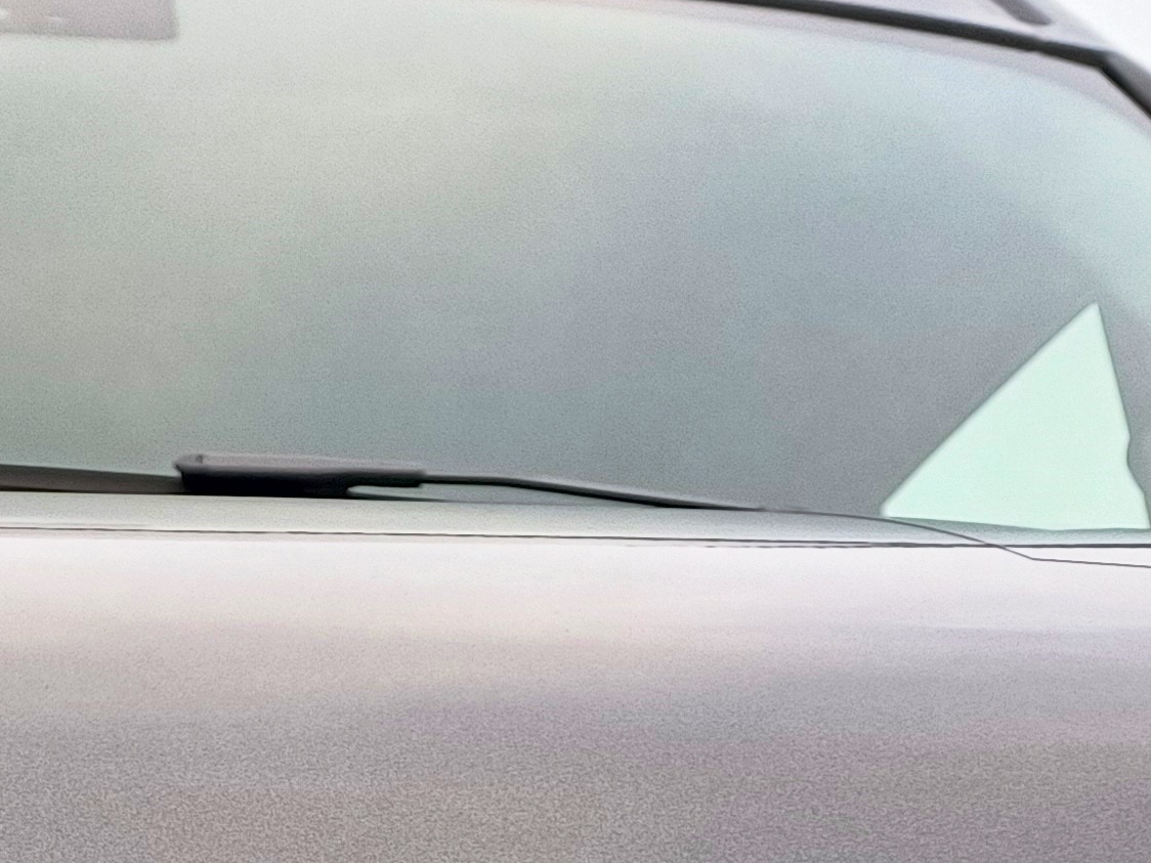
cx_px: -15
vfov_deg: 15.0
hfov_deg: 21.2
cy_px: 1426
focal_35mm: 89
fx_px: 2959
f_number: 1.8
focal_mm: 4.65
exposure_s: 1/100
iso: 64
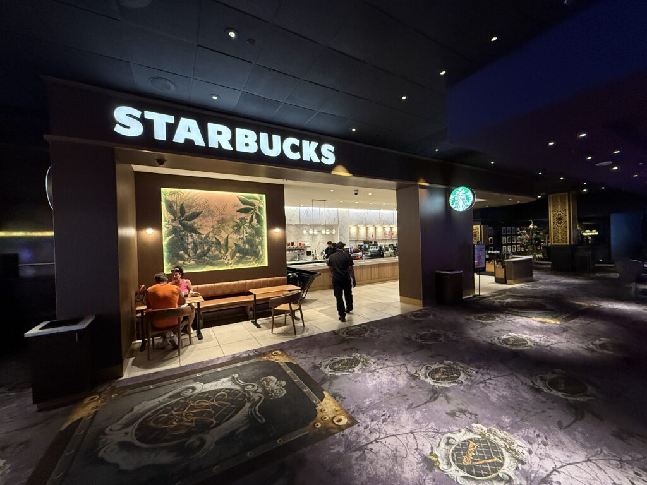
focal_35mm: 14
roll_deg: +0.0
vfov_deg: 85.7
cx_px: 324
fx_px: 262
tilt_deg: -0.6
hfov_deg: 102.1
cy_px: 242
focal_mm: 2.22
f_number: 2.2
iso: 400
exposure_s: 1/60
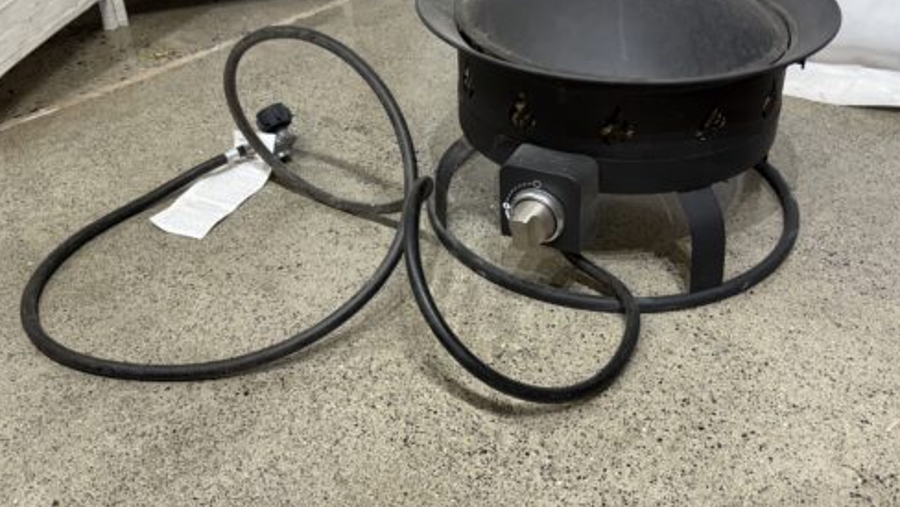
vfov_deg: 39.8
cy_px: 171
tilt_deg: -32.0
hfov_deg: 66.0
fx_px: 692
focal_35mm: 29
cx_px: 452
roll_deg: +0.3
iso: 80
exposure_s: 1/120
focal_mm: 5.96
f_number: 1.6
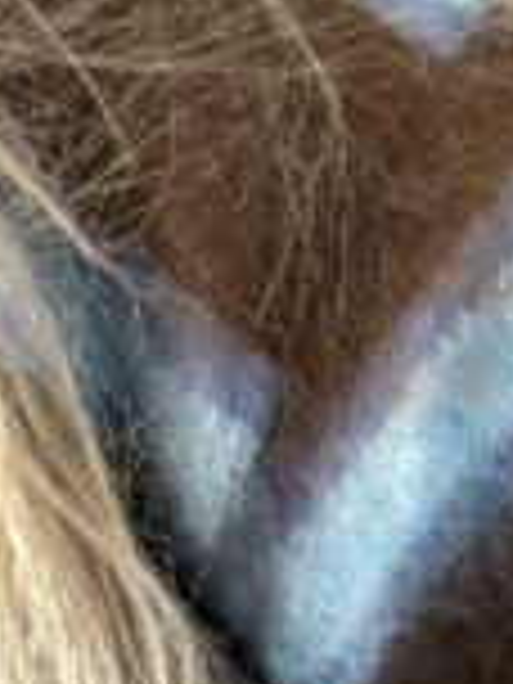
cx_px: -202
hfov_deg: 11.4
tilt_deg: -46.2
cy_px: 1076
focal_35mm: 126
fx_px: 2490
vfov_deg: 14.4
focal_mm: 6.76
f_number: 1.78
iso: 800
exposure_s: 1/41
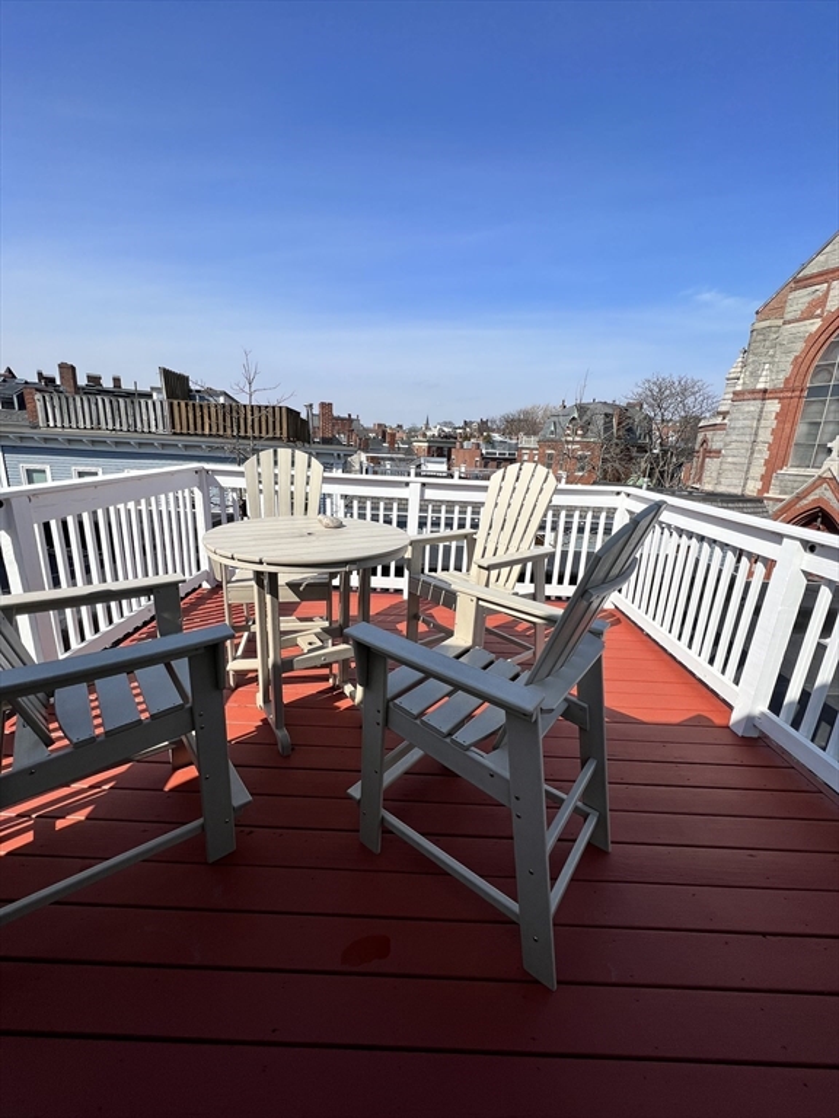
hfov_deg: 89.9
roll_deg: -2.6
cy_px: 559
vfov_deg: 106.2
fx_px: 420
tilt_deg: -13.3
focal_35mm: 13
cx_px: 420
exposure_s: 1/2320
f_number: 1.8
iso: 32
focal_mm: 1.57
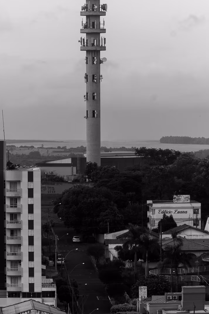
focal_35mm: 314
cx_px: 100
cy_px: 164
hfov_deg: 4.4
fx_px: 2739
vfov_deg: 6.6
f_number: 7.1
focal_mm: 150
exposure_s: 1/400
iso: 200
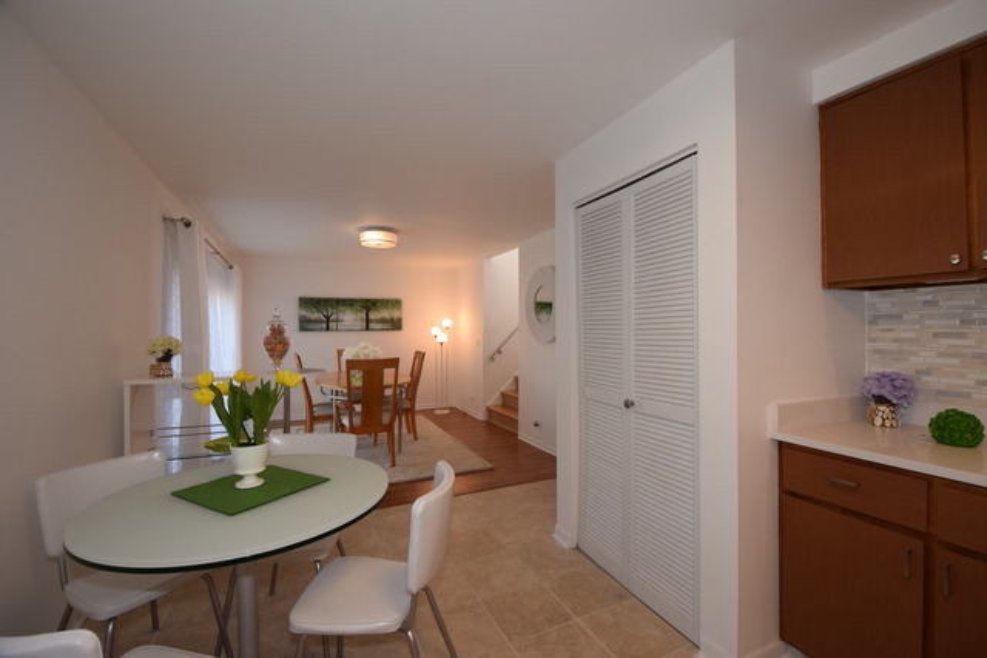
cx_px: 494
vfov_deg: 77.4
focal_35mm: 15
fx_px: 411
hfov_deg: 100.4
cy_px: 329
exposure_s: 1/100
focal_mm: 10
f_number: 5
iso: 800
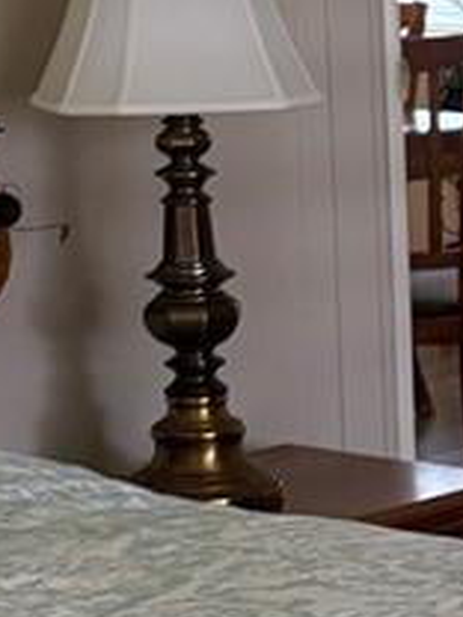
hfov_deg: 9.2
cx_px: 965
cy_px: 397
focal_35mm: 150
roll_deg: -1.2
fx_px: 2675
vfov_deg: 13.1
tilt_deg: -11.2
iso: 200
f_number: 1.6
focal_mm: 5.96
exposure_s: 1/60
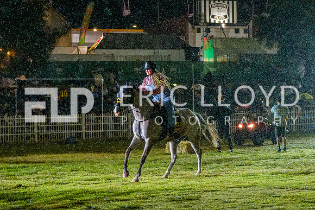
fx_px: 859
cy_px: 113
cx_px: 151
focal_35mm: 98
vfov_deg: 13.9
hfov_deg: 20.8
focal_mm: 50
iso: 12800
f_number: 3.6
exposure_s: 1/800
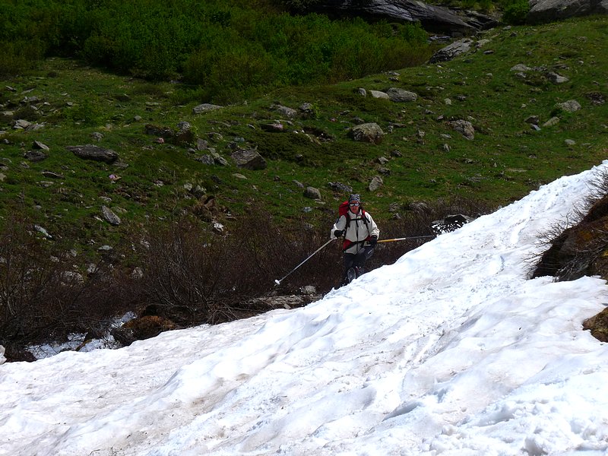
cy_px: 228
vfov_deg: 15.1
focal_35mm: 98
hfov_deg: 20.0
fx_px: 1721
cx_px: 304
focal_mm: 17.4
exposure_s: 1/1300
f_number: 6.3
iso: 100
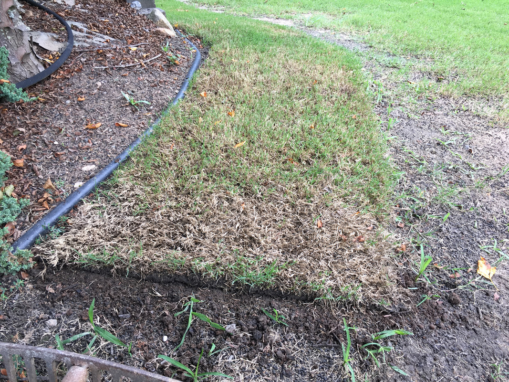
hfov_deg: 61.7
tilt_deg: -32.7
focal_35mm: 29
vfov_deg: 48.2
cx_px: 254
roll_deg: +6.9
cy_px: 191
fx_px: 426
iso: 25
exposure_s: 1/120
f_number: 2.2
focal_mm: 4.15
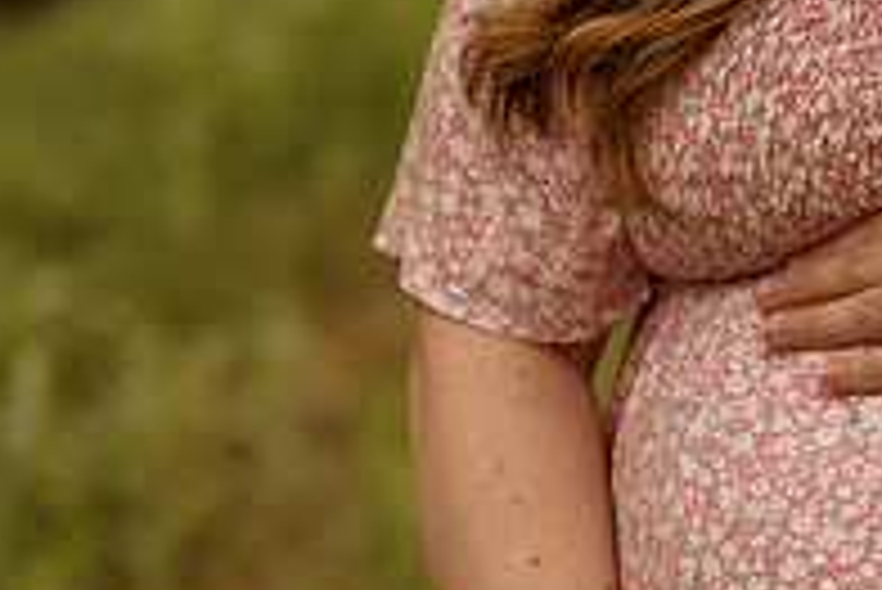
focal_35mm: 148
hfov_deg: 13.6
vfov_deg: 9.2
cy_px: 583
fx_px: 3629
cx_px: 909
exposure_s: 1/800
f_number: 1.8
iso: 125
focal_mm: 50
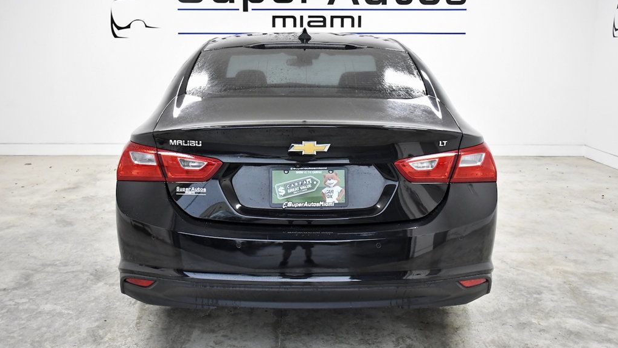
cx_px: 310
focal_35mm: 38
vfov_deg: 31.1
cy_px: 143
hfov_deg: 52.8
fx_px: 623
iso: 2500
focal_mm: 24
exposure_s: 1/320
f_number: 4.5
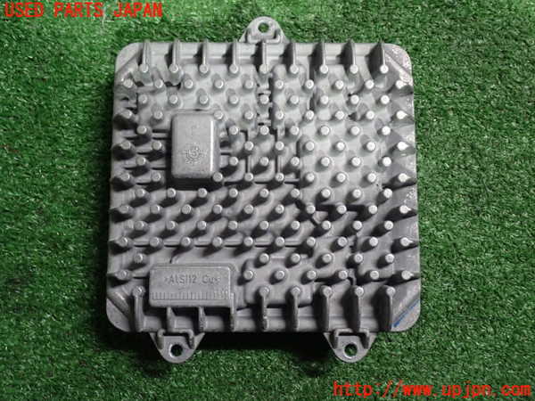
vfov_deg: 37.7
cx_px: 268
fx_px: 587
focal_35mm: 38
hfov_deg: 49.0
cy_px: 200
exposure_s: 1/30
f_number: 2.7
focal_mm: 6.83
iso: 800
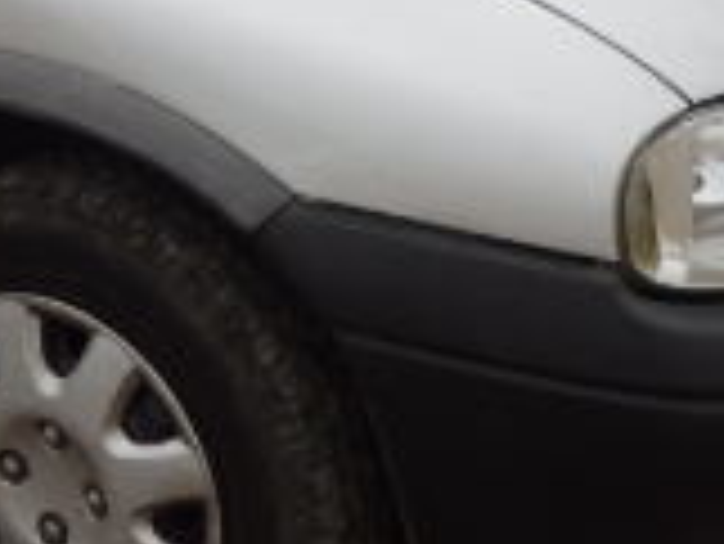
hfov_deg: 13.5
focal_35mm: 143
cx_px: -63
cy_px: 90
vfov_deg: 10.3
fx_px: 2993
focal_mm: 6.4
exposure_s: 1/640
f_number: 4.5
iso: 125
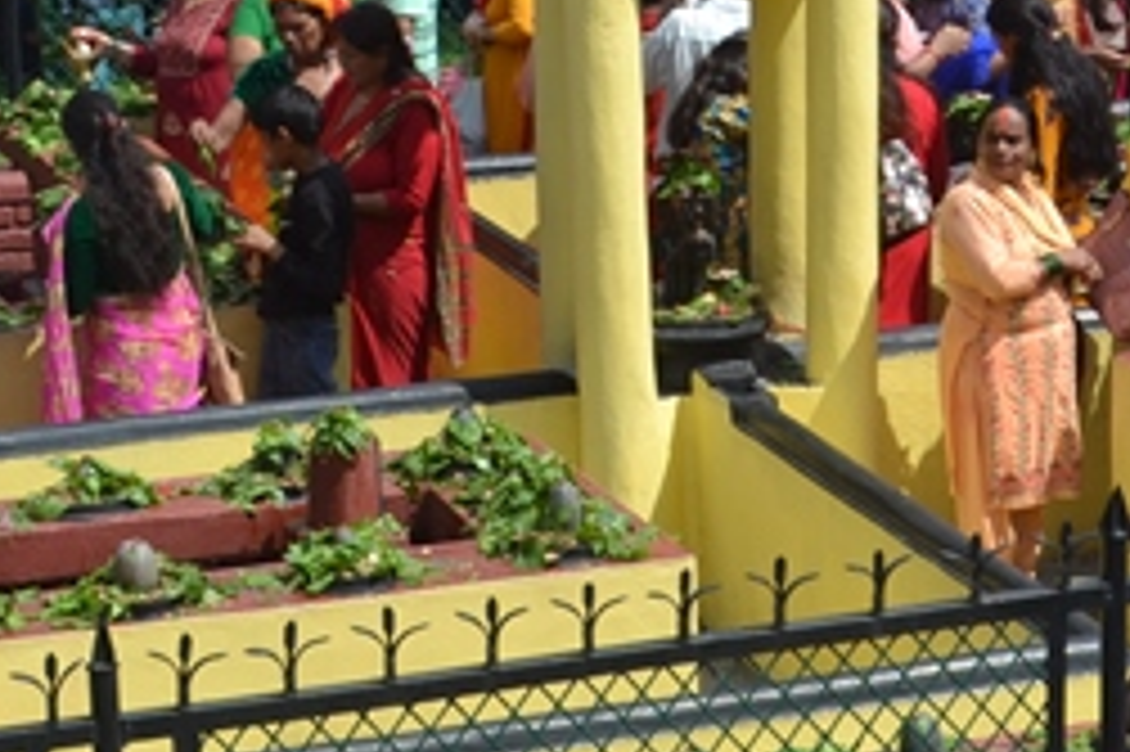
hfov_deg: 13.9
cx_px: 936
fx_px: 4611
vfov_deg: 9.3
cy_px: 151
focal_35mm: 147
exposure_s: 1/200
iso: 100
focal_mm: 24
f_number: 7.1
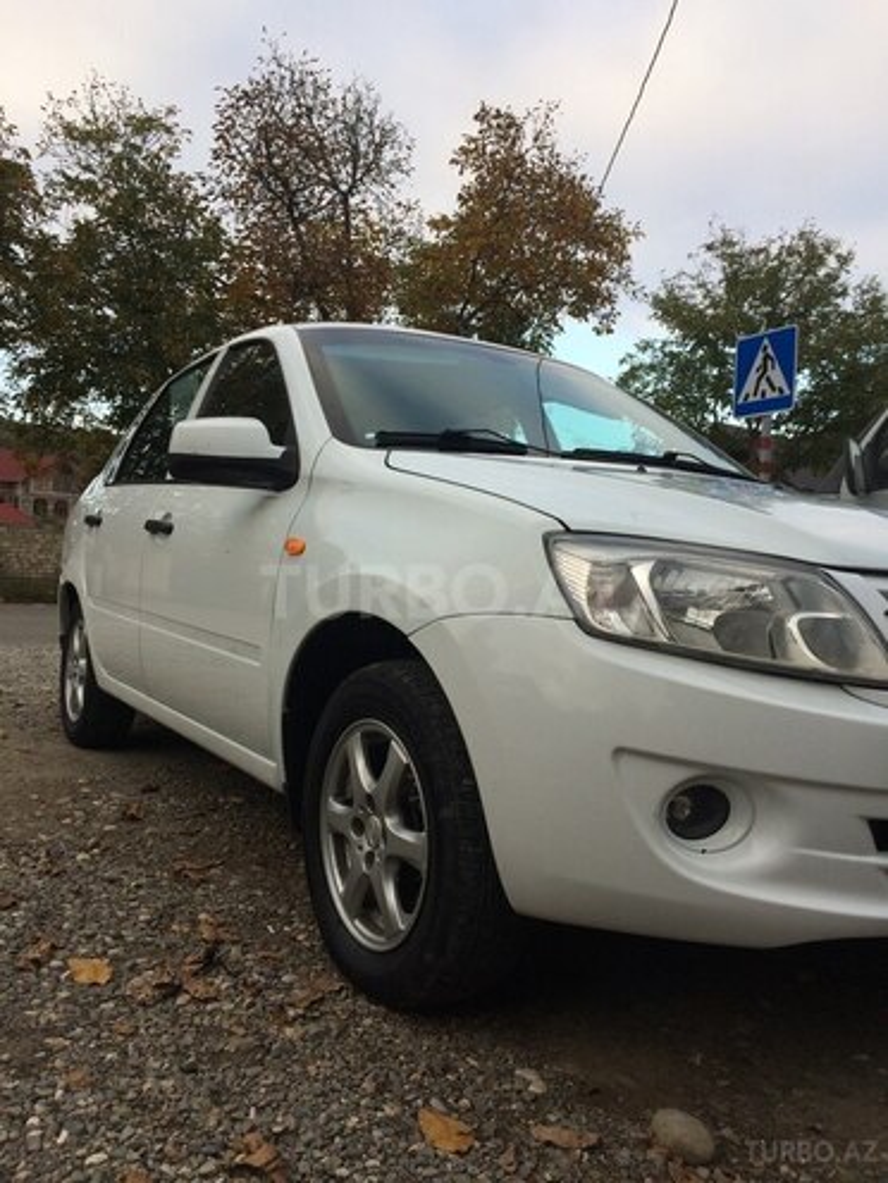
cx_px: 444
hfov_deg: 48.2
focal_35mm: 29
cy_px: 592
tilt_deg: -2.7
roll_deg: -2.1
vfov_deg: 61.7
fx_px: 992
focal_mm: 4.15
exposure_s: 1/471
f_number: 2.2
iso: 32
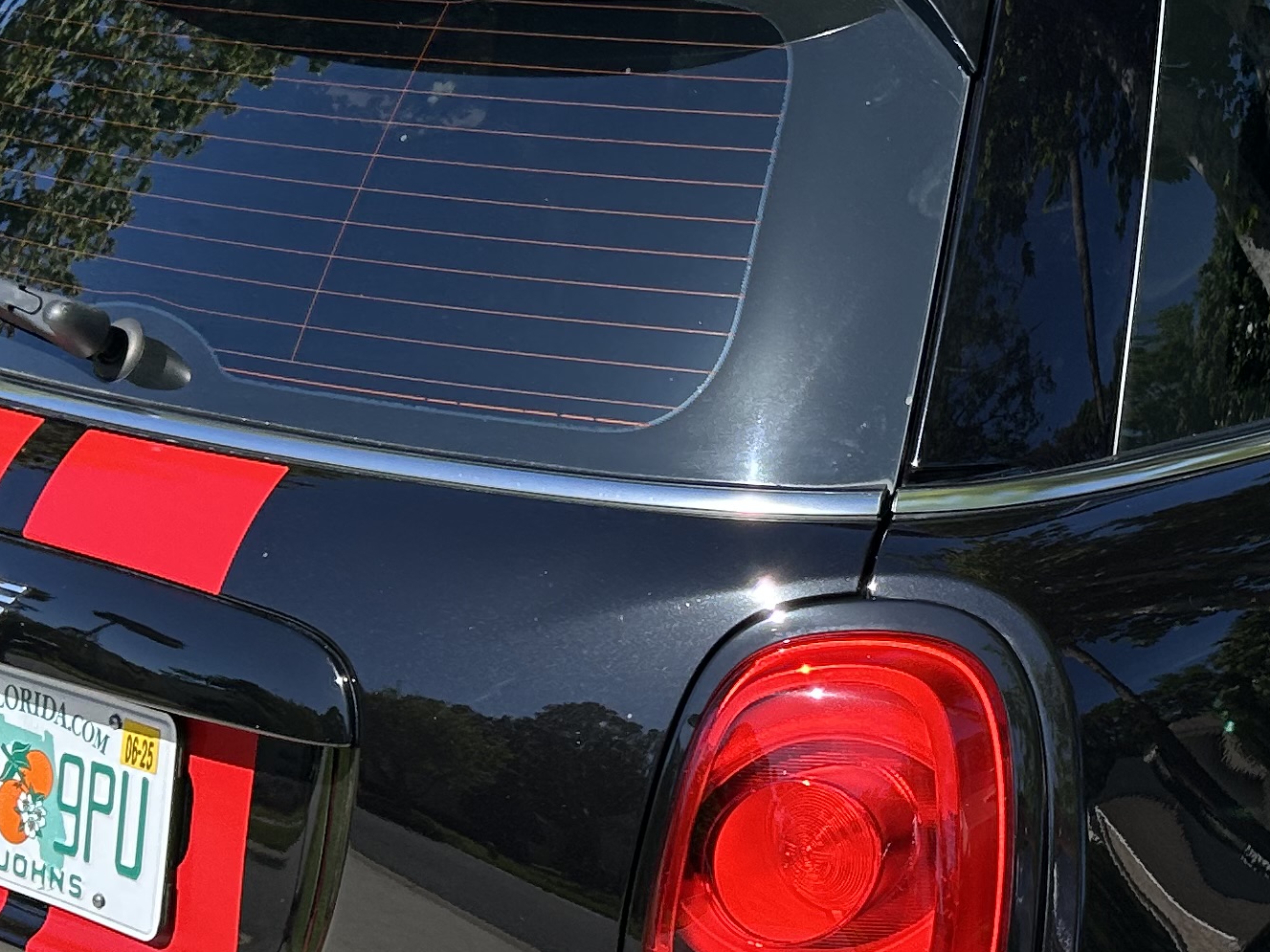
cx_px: 1024
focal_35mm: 79
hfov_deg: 24.3
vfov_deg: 18.6
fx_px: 2898
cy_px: 680
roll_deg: +0.3
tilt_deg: -21.3
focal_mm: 5.7
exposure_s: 1/3356
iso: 50
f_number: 1.5
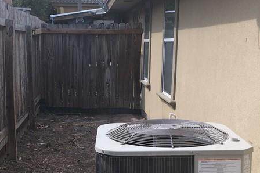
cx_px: 92
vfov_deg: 19.5
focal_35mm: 69
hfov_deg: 29.1
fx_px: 498
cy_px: 138
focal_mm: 4.15
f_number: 2.2
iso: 25
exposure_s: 1/1054
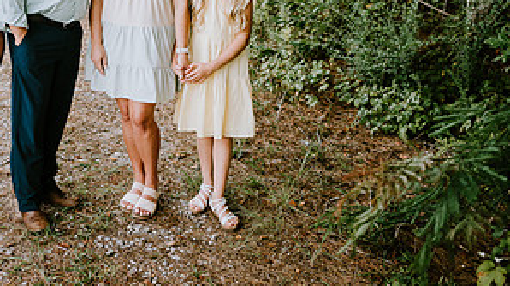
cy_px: 8
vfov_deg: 23.5
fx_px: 662
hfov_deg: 39.4
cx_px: 60
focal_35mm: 49
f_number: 2.2
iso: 320
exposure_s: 1/320
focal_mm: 24
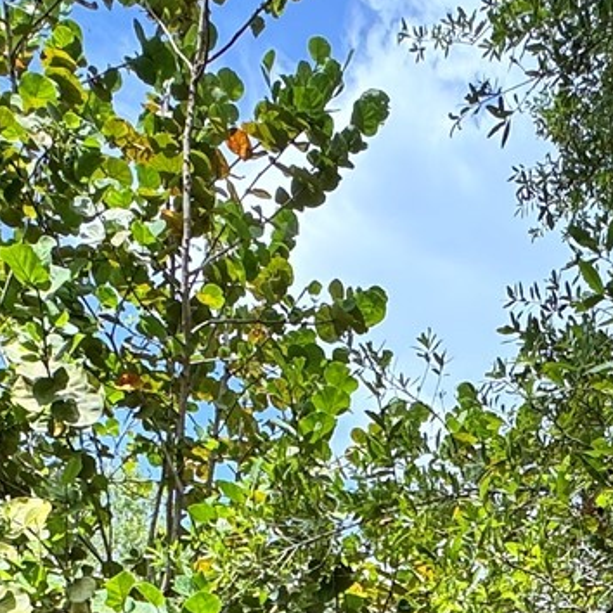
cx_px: 454
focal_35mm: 56
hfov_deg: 30.1
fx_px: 1122
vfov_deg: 24.1
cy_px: 916
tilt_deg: -4.5
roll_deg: +0.3
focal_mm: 2.22
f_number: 2.2
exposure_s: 1/445
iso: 40
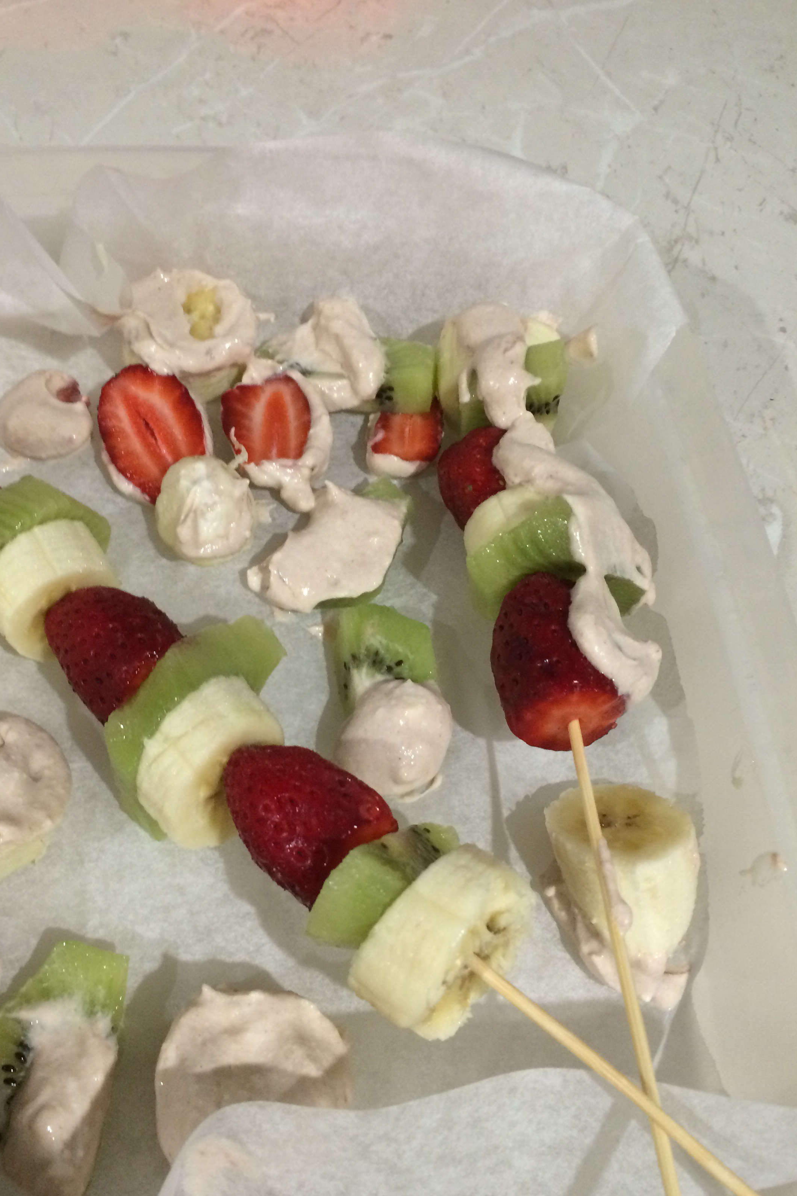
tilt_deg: -60.5
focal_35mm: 31
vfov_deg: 60.3
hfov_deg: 42.2
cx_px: 343
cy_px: 611
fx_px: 1029
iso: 200
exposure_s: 1/33
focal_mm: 4.15
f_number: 2.2
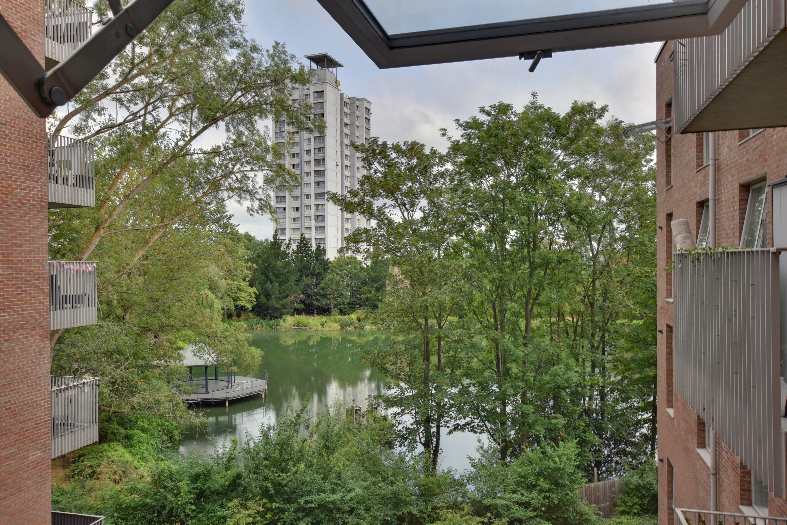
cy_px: 262
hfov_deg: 67.4
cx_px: 394
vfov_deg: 47.9
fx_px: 590
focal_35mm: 27
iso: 800
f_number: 13
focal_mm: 18
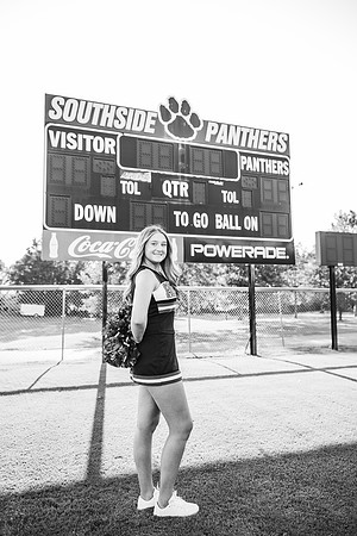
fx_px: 357
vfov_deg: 73.7
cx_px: 178
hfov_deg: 53.1
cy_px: 268
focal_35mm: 24
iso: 200
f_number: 2.8
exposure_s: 1/500
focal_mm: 24
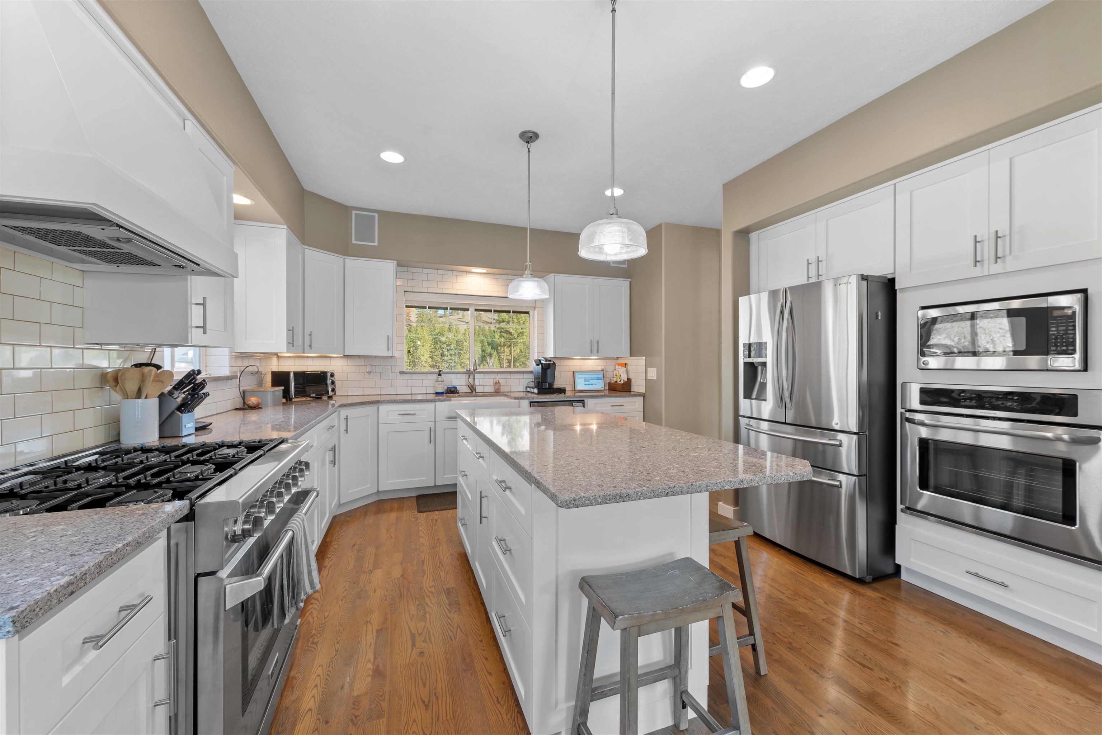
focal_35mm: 14
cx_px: 551
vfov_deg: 81.2
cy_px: 368
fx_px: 429
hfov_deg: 104.2
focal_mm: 14
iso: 100
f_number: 8
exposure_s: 1
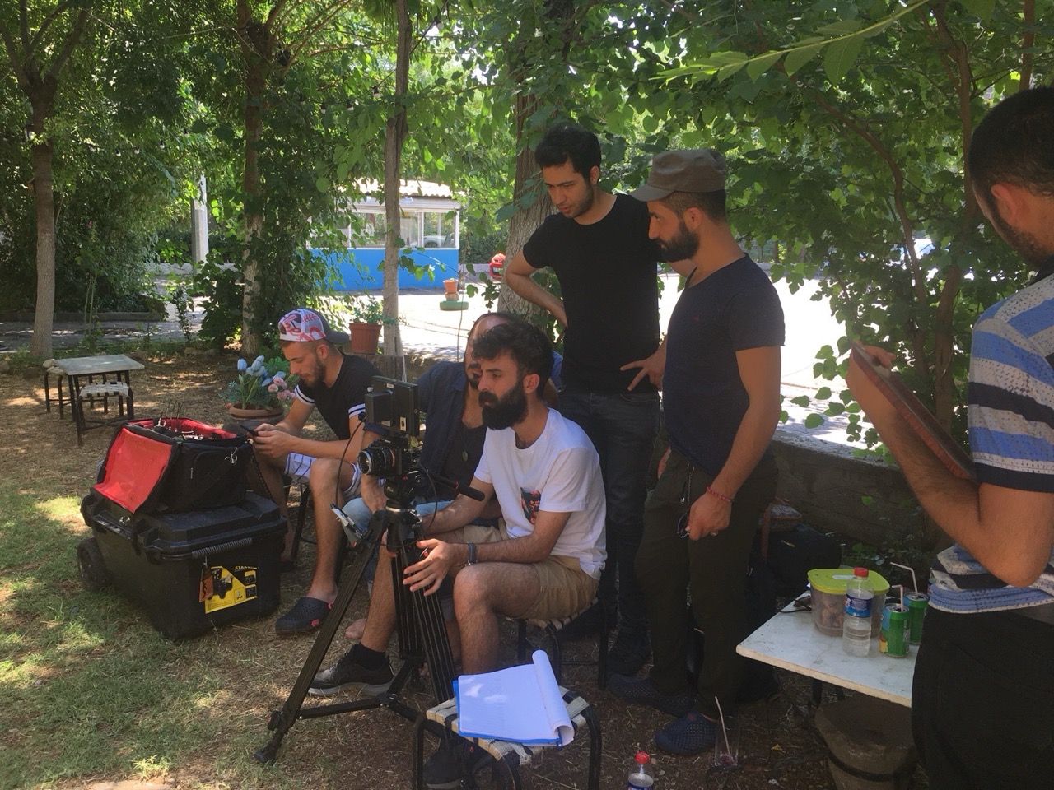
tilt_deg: -9.1
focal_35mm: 29
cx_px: 527
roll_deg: -1.1
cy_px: 395
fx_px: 883
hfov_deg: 61.7
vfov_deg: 48.2
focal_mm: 4.15
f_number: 2.2
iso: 25
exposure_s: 1/199
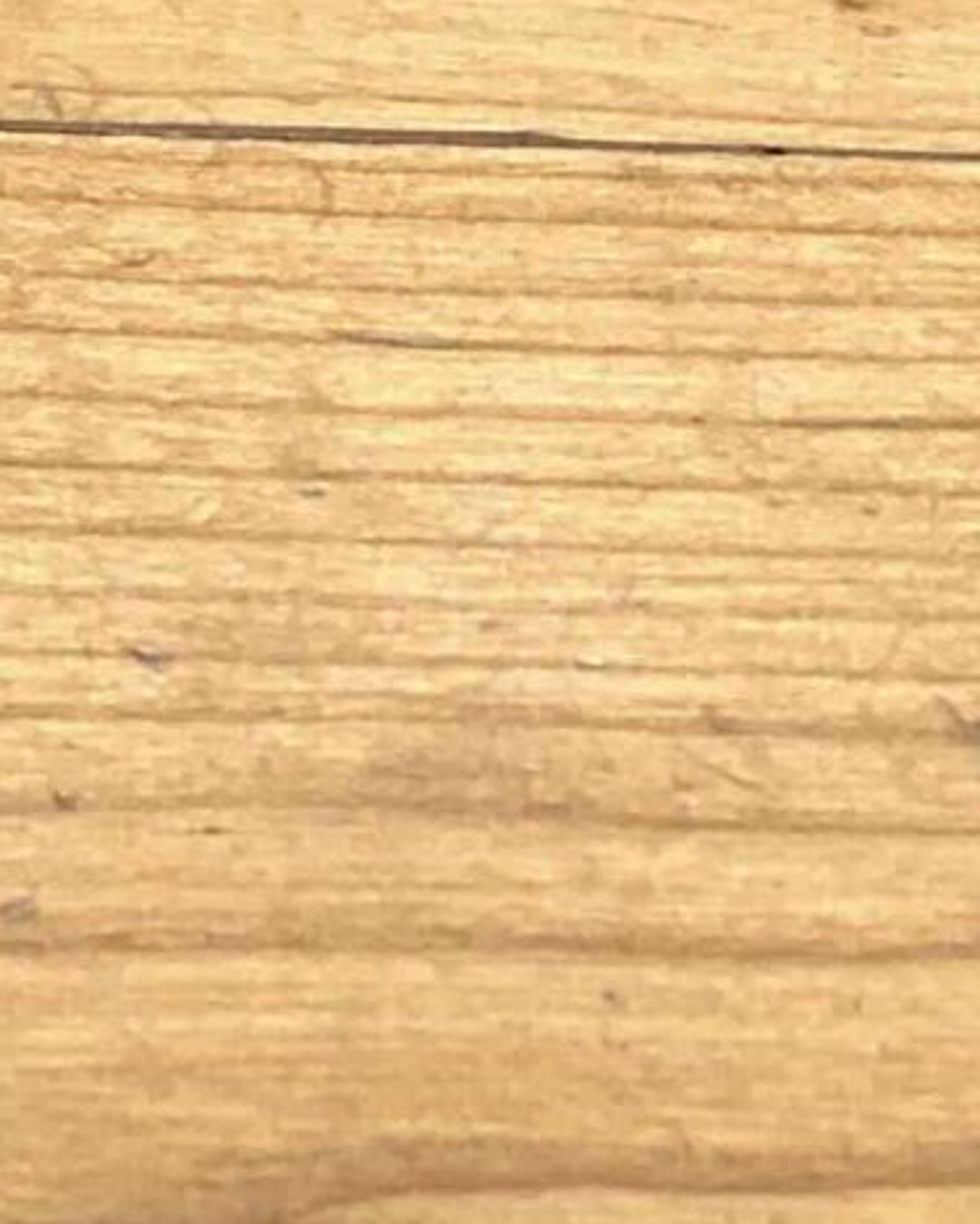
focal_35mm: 278
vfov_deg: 6.6
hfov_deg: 5.5
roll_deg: +0.1
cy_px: -1704
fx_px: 10072
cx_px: -299
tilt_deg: -24.5
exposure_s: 1/50
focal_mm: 6
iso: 64
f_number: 2.4
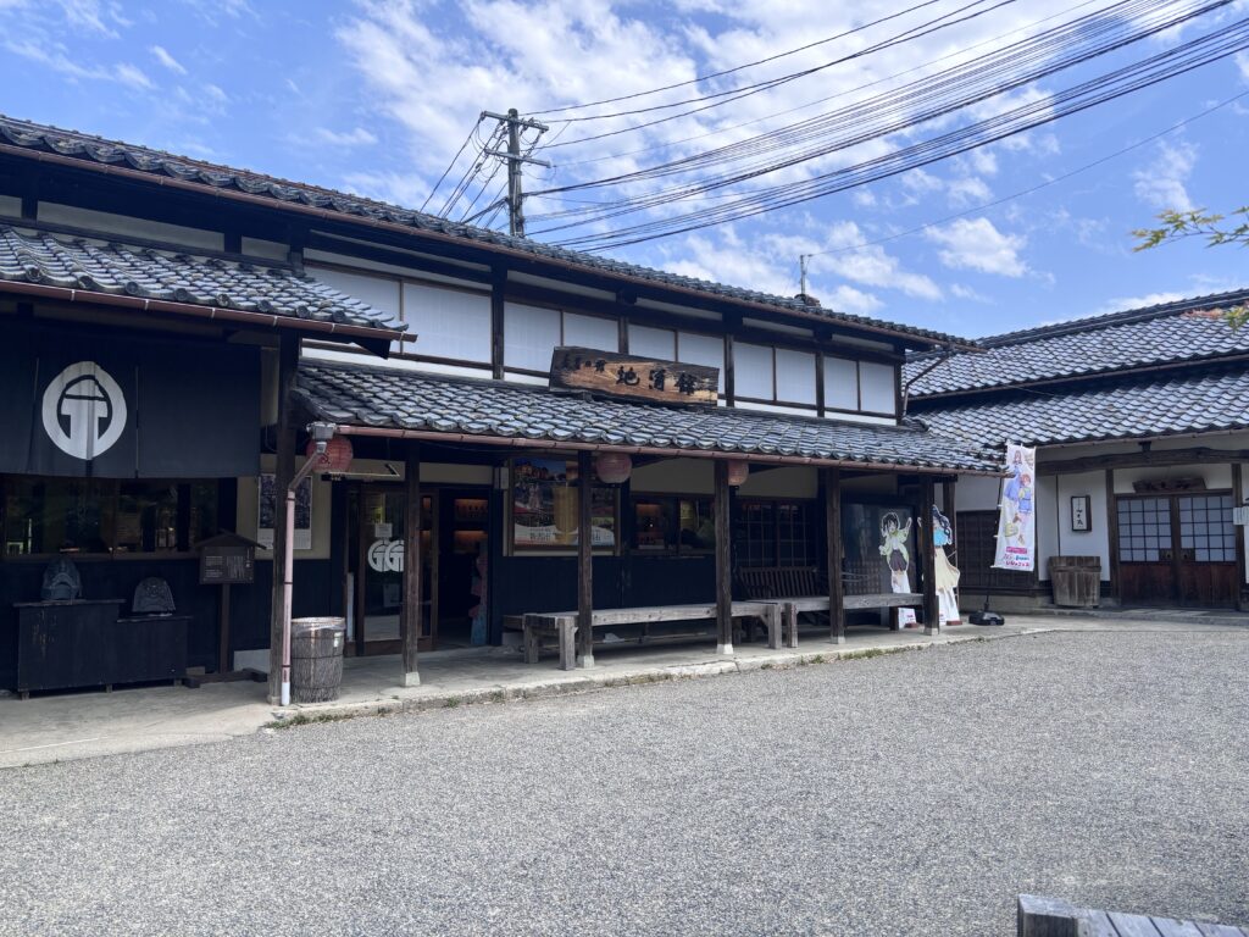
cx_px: 624
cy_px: 468
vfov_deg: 53.1
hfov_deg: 67.3
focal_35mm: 26
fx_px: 938
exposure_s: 1/2193
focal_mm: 5.96
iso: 50
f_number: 1.6
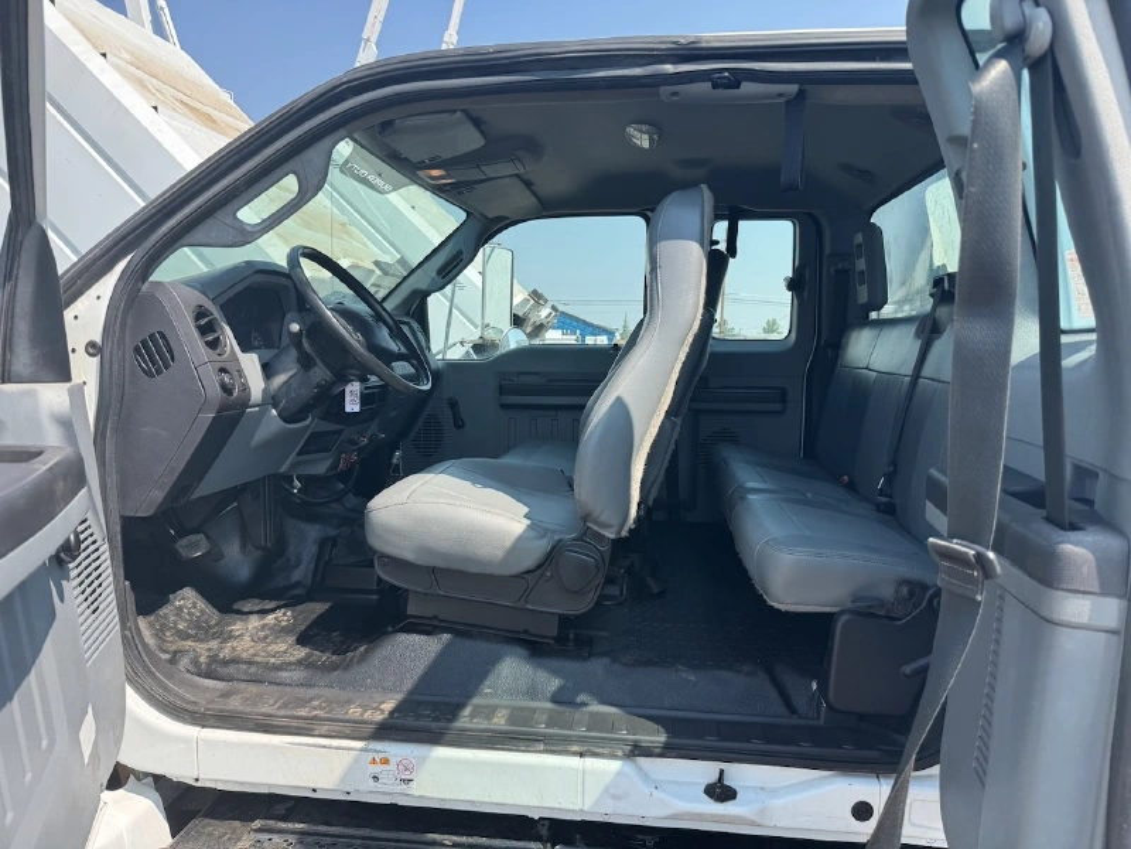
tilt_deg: -7.2
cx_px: 566
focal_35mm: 24
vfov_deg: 56.8
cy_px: 424
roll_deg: -0.6
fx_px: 784
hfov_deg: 71.6
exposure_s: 1/1395
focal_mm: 6.76
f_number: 1.78
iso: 80
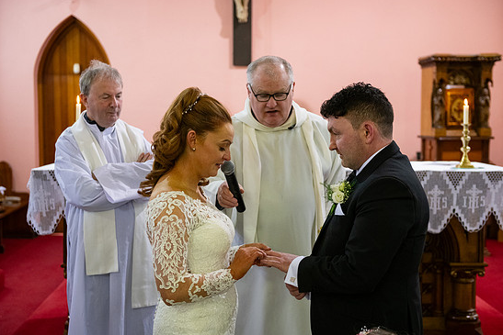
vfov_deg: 25.5
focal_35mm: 53
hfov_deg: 37.5
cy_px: 175
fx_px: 741
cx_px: 255
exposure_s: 1/160
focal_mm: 50
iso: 1250
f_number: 3.5
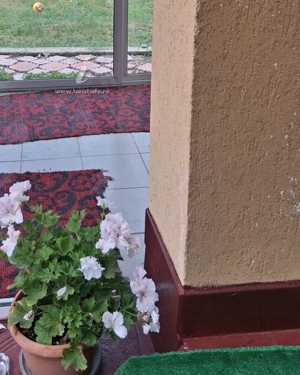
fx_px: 466
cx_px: 75
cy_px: 67
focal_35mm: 42
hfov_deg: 34.9
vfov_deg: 41.6
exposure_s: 1/100
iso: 25
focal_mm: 3.98
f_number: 1.8
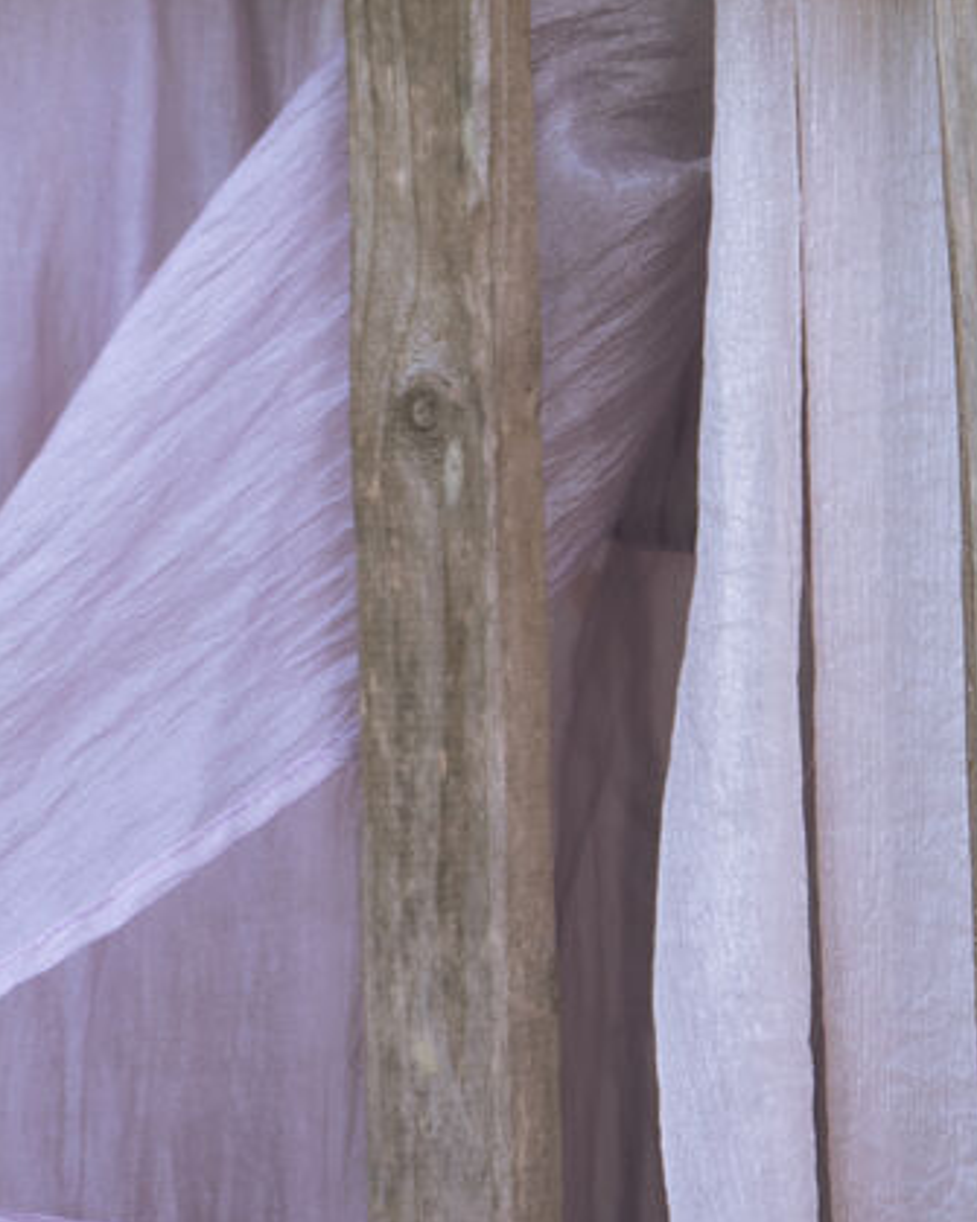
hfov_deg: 2.3
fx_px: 24081
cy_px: -1187
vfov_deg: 2.9
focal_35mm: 666
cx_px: 624
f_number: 2.8
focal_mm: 165
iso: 100
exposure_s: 1/500
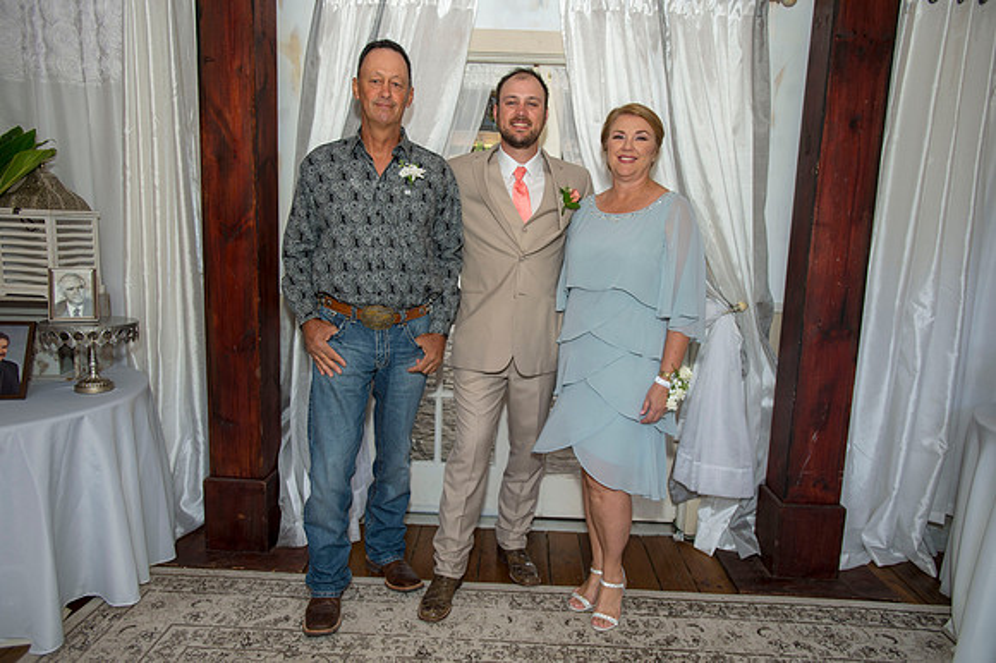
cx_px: 498
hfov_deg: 73.8
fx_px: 664
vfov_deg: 53.1
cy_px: 332
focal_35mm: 24
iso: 200
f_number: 3.2
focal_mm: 24
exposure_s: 1/100
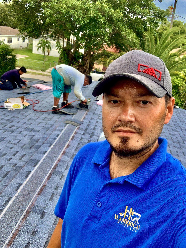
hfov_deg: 41.8
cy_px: 120
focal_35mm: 34
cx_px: 93
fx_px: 244
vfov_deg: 53.9
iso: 64
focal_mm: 2.87
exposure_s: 1/96
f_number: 2.2
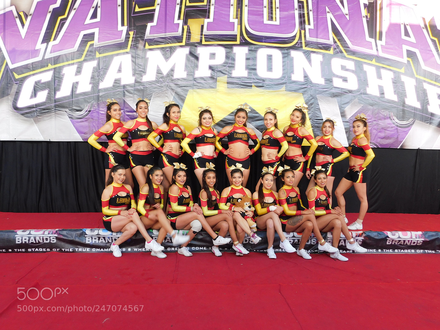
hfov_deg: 60.0
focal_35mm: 30
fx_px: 381
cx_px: 220
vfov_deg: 46.8
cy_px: 165
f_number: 3.2
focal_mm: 5.3
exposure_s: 1/30
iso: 125
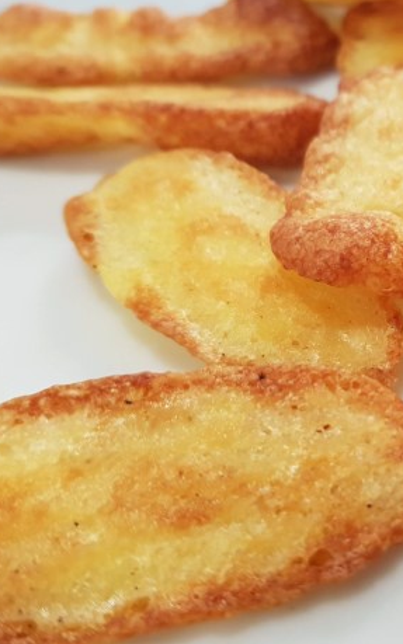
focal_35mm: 48
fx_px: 843
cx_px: 475
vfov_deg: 41.8
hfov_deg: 24.5
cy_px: 281
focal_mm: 4.2
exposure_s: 1/33
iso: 250
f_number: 1.7
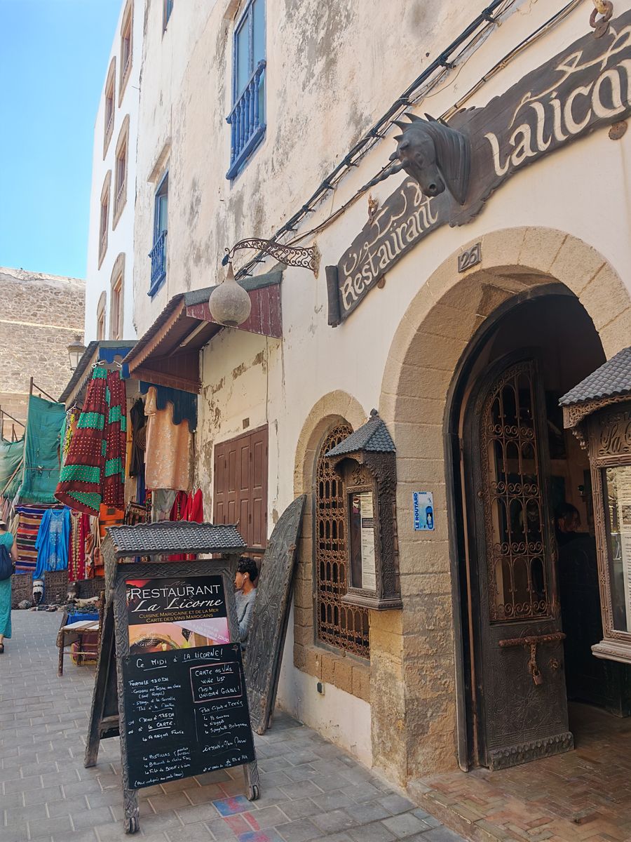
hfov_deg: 56.8
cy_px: 421
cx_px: 316
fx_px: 583
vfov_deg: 71.6
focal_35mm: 24
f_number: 2
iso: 100
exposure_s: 1/2900
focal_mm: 6.83
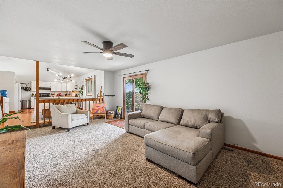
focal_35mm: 15
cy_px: 94
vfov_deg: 77.3
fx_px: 118
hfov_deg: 100.4
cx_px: 142
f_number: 11
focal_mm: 15
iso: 100
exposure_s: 2
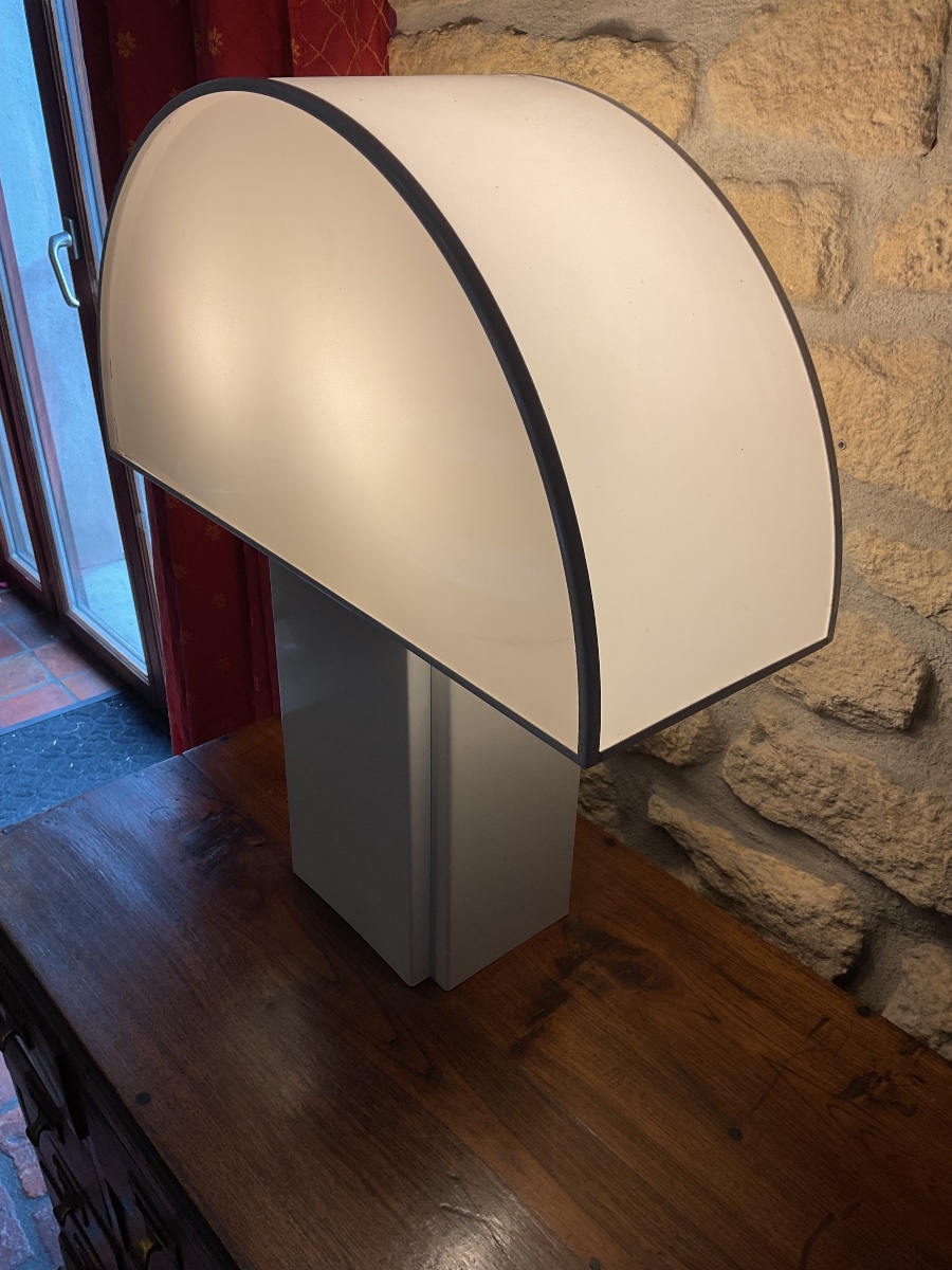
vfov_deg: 61.7
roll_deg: +0.5
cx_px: 476
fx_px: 1063
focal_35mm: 29
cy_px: 635
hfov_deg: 48.2
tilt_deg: -29.9
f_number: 1.8
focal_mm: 3
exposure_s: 1/100
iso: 20
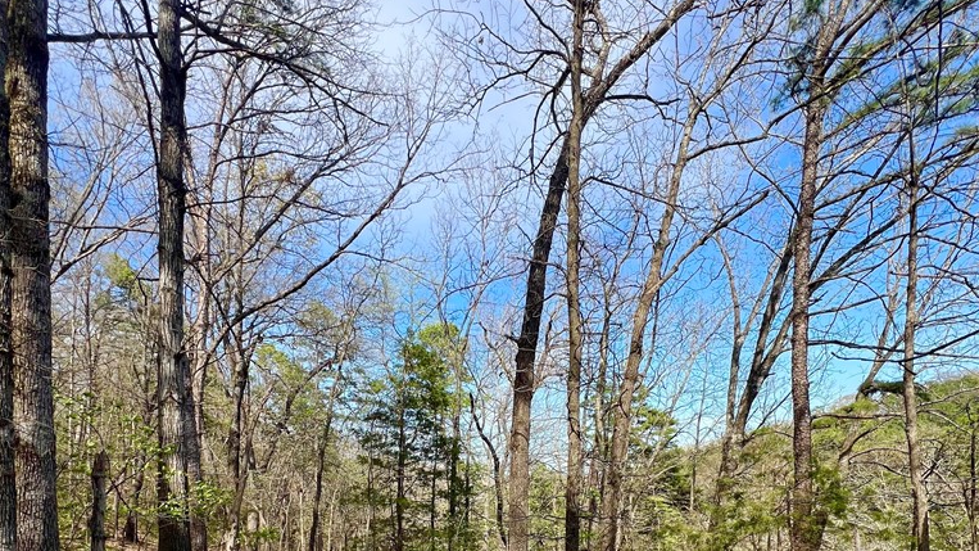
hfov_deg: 89.6
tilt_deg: +2.8
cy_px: 475
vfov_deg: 52.6
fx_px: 493
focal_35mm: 19
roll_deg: +3.1
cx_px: 488
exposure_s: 1/727
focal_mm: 1.57
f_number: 1.8
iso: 32
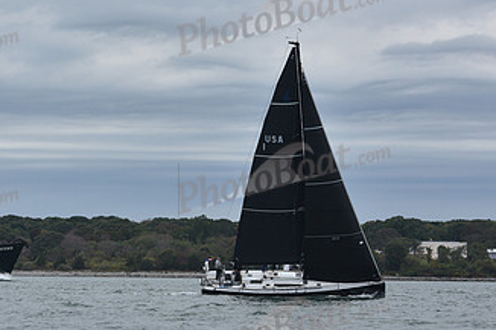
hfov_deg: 11.5
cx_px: 99
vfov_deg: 7.7
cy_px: 116
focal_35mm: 178
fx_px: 2451
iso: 400
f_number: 7.1
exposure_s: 1/1000
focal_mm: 100
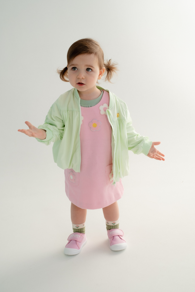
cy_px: 146
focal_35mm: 53
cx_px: 98
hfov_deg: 25.5
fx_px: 431
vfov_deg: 37.5
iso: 160
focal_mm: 35
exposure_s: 1/160
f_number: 5.6
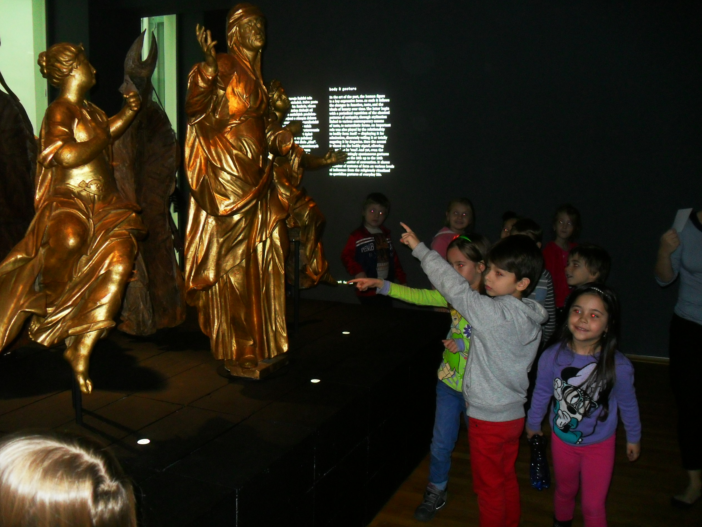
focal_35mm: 36
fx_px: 730
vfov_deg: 39.7
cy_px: 264
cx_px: 343
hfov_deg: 51.3
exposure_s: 1/45
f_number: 2.8
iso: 200
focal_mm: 6.2
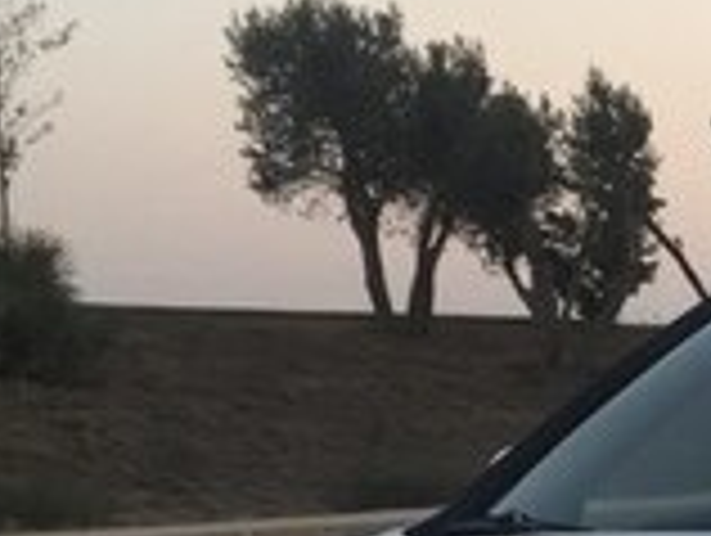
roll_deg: -1.1
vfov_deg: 11.6
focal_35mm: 121
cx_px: 837
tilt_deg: -10.5
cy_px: 872
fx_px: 2489
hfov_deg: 15.7
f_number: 2.2
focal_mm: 4.15
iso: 40
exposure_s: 1/100
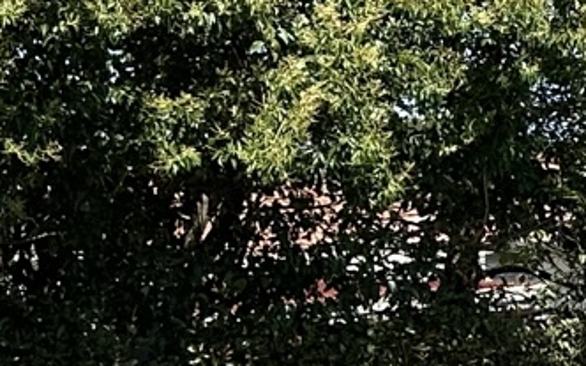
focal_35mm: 157
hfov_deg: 10.4
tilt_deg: -0.8
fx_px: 2506
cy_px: 163
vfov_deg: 8.3
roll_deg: +0.6
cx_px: 1643
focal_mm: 6.86
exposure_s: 1/3247
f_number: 1.78
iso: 80
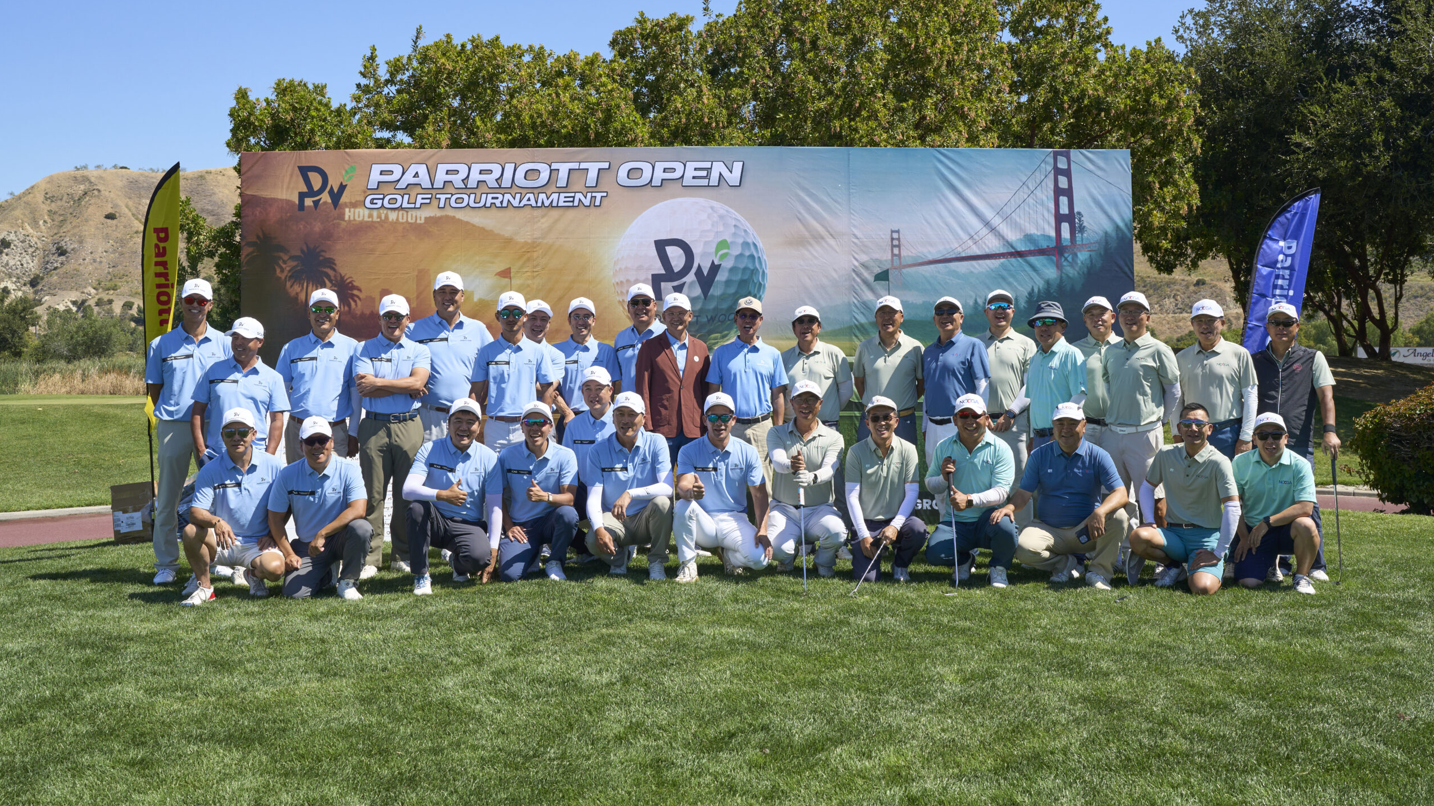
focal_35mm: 37
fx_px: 1407
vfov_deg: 31.9
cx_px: 722
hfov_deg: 54.0
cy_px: 343
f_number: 8
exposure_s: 1/800
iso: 400
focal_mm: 35
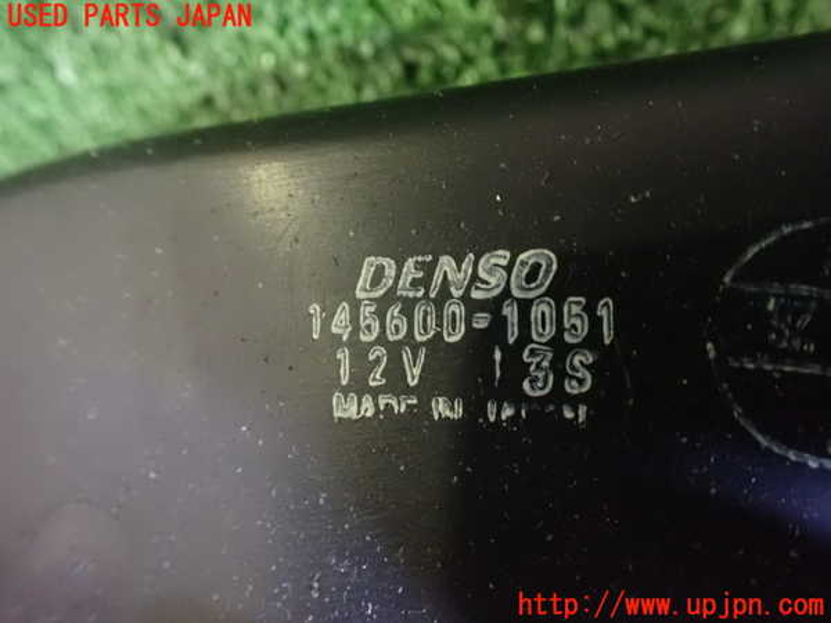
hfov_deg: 60.0
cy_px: 312
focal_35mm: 30
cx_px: 416
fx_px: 720
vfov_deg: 46.8
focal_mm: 5.4
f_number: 2.3
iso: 1600
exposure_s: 1/20
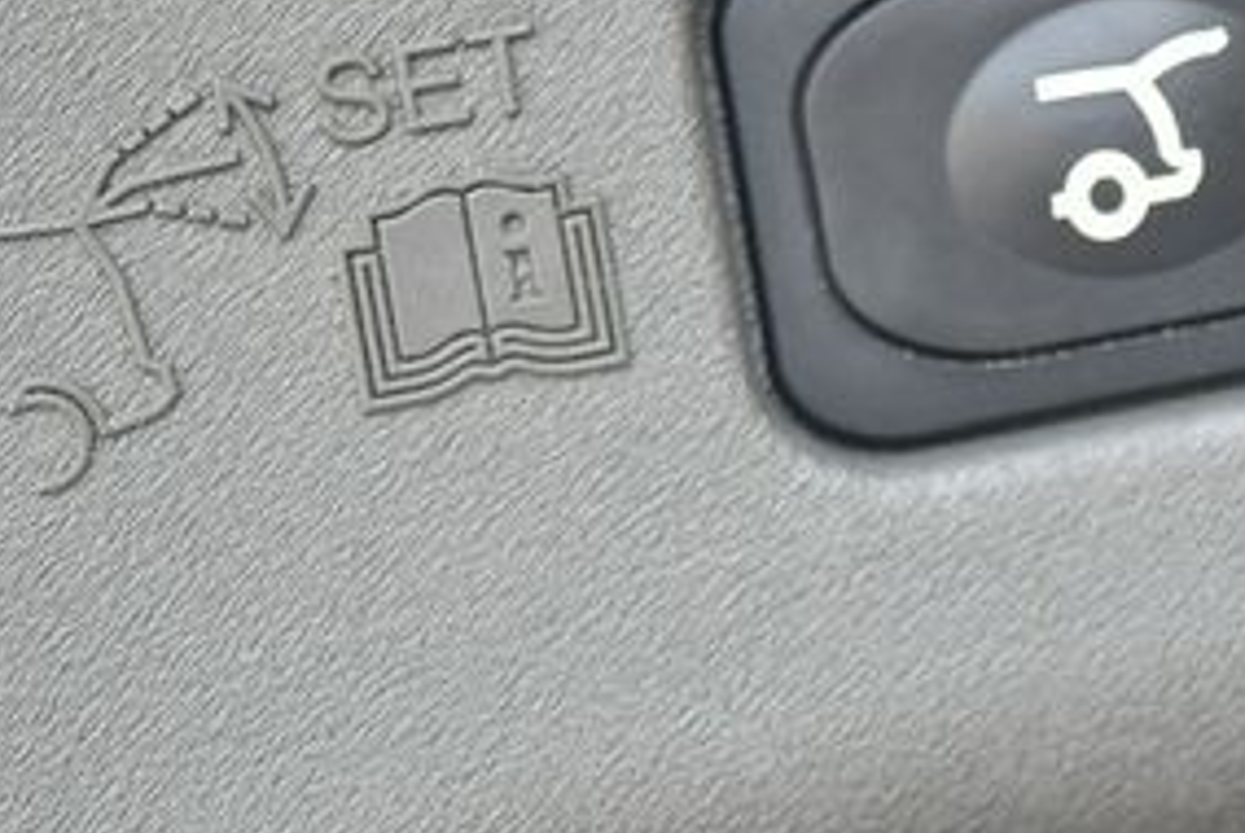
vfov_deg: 8.5
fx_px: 5608
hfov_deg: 12.6
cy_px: 105
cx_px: 1092
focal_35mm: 162
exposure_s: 1/200
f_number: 5
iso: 800
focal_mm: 36
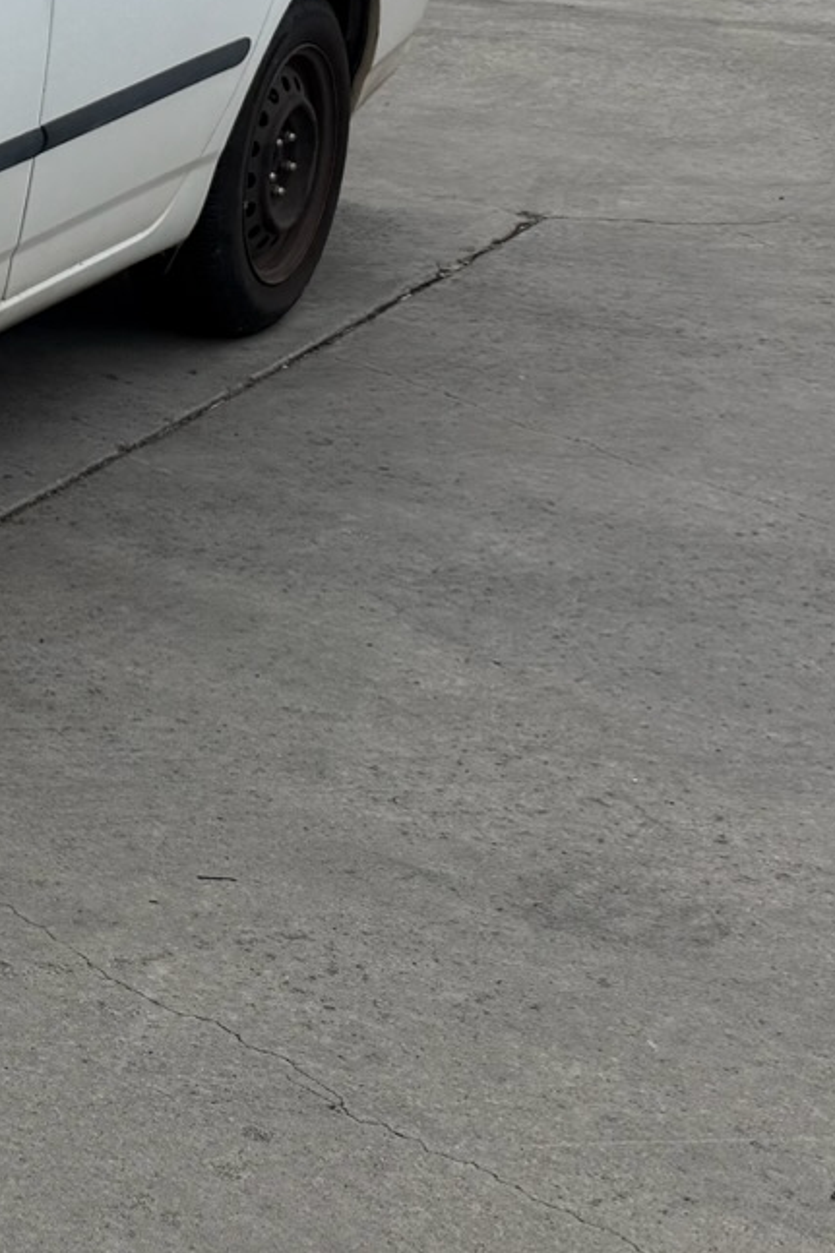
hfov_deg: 14.5
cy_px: 219
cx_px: -796
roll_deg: +3.5
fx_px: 2750
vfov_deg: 25.2
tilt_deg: -12.0
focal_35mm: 79
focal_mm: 6.76
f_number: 1.78
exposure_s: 1/2000
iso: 80
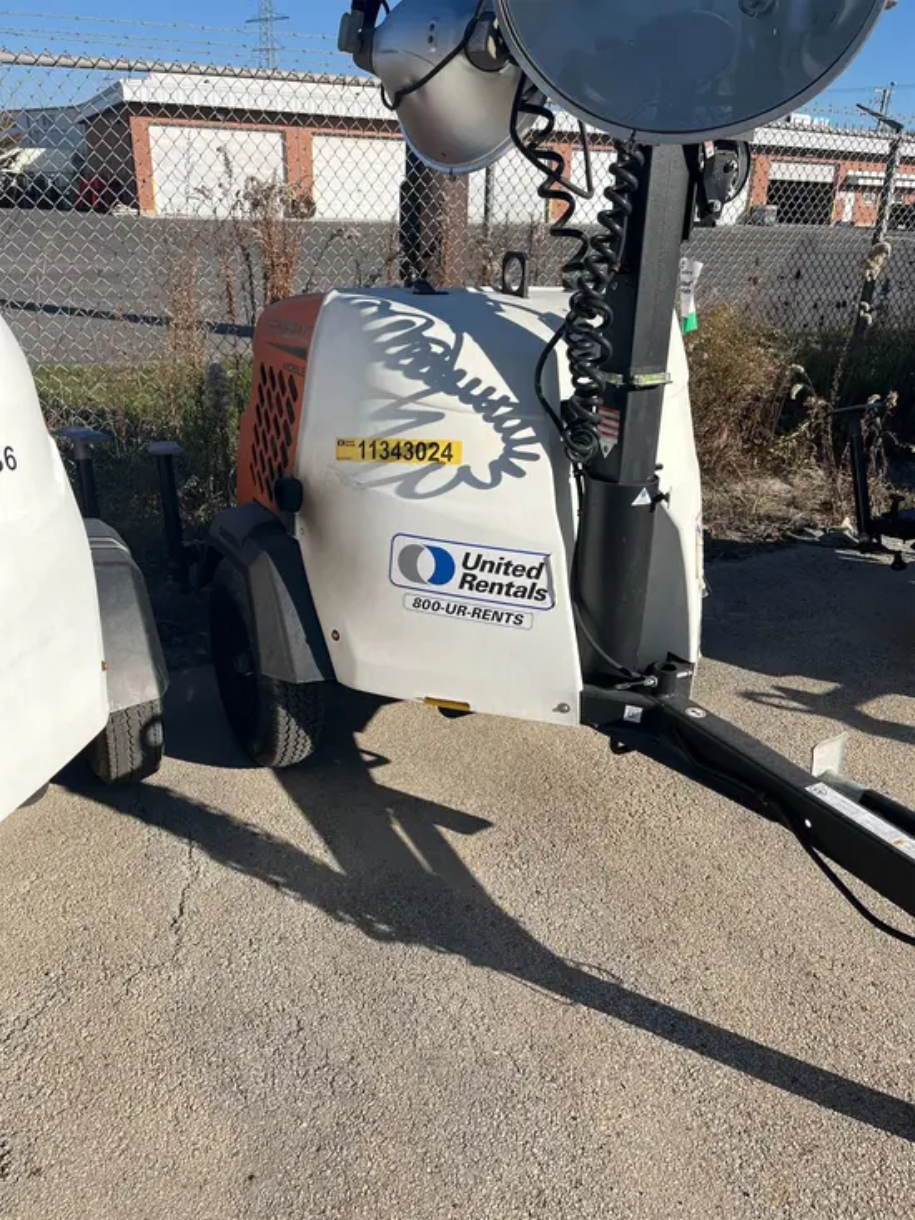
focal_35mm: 26
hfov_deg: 53.1
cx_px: 458
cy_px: 610
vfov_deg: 67.3
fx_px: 916
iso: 50
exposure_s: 1/3413
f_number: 1.6
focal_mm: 5.1
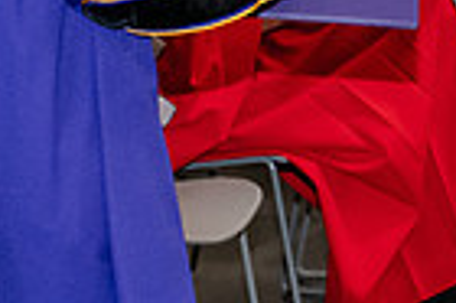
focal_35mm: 291
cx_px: 342
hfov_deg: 7.1
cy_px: -288
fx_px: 3682
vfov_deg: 4.6
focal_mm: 70
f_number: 5
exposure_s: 1/200
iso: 2500
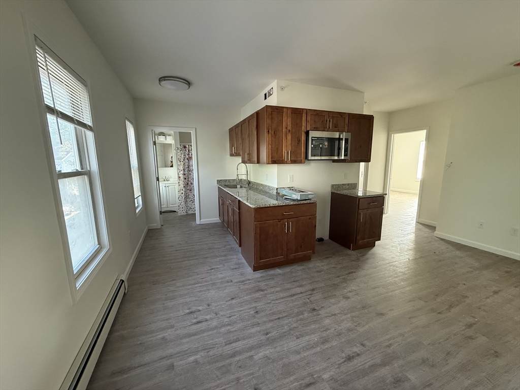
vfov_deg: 85.7
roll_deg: +0.3
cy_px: 195
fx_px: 210
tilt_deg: -7.6
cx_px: 260
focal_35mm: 14
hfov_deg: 102.1
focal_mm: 2.22
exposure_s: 1/60
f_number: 2.2
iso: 500
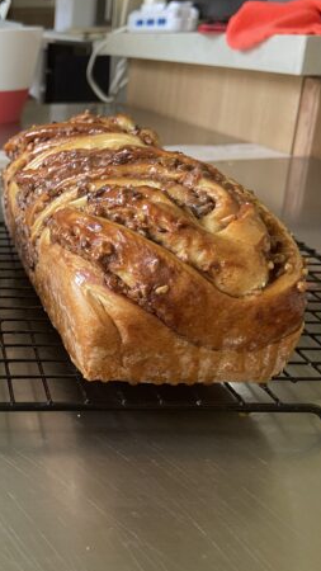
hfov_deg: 25.8
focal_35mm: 42
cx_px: -49
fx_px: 636
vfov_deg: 48.4
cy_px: 278
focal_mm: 4.25
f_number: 1.8
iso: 160
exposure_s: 1/60
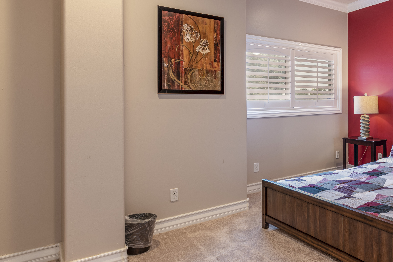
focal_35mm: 28
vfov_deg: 46.2
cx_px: 311
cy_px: 105
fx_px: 306
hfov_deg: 60.5
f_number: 8
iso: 100
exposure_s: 1/125
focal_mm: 15
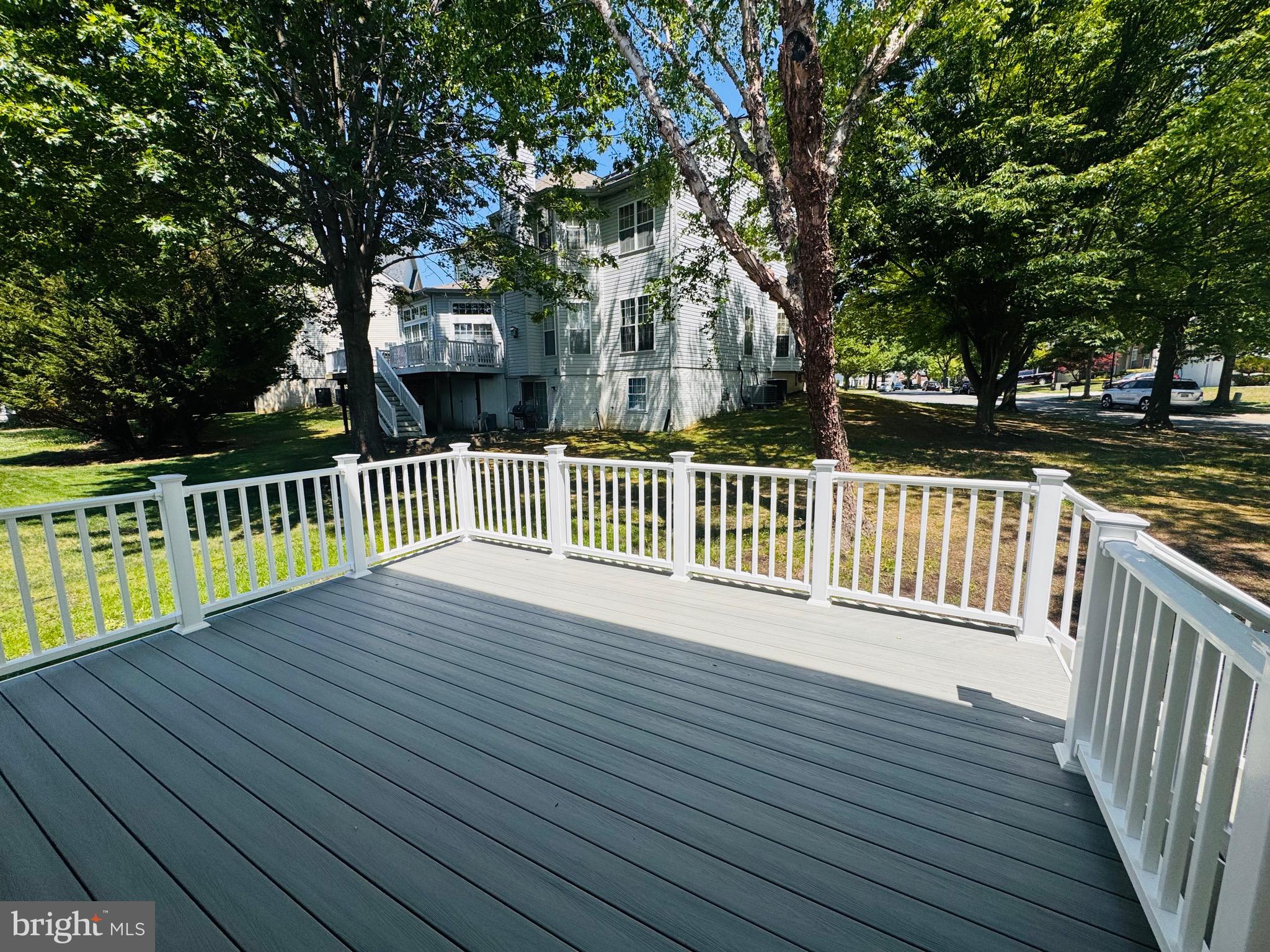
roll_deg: +0.7
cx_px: 635
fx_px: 514
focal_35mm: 14
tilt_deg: -9.1
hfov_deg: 102.1
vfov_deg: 85.7
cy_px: 476
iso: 40
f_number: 2.2
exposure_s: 1/2083
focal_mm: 2.22
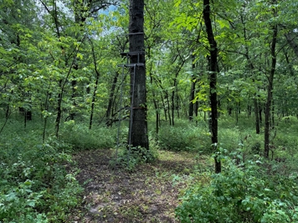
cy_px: 107
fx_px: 232
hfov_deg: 65.3
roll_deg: +1.5
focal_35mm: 27
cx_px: 139
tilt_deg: +1.2
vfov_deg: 51.3
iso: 100
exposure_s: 1/735
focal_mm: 6.76
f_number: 1.78
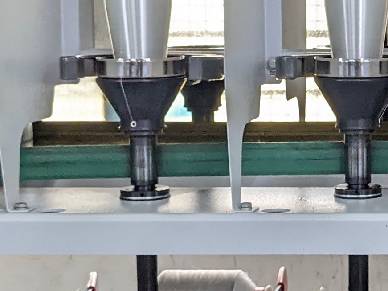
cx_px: 471
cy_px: 116
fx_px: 1401
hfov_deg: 15.2
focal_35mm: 125
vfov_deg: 11.8
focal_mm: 4.38
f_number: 1.73
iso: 235
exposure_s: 1/99.9
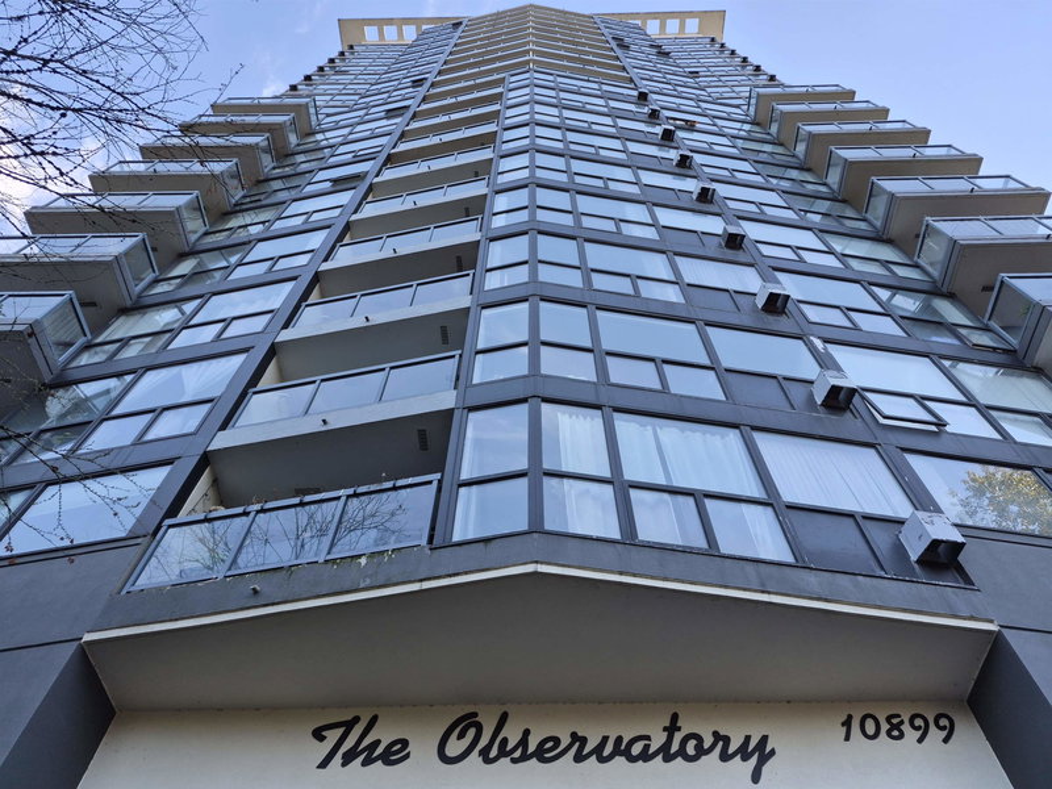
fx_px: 699
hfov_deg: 73.9
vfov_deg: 58.9
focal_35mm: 23
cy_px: 394
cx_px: 526
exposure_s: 1/1018
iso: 80
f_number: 1.8
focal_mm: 5.4
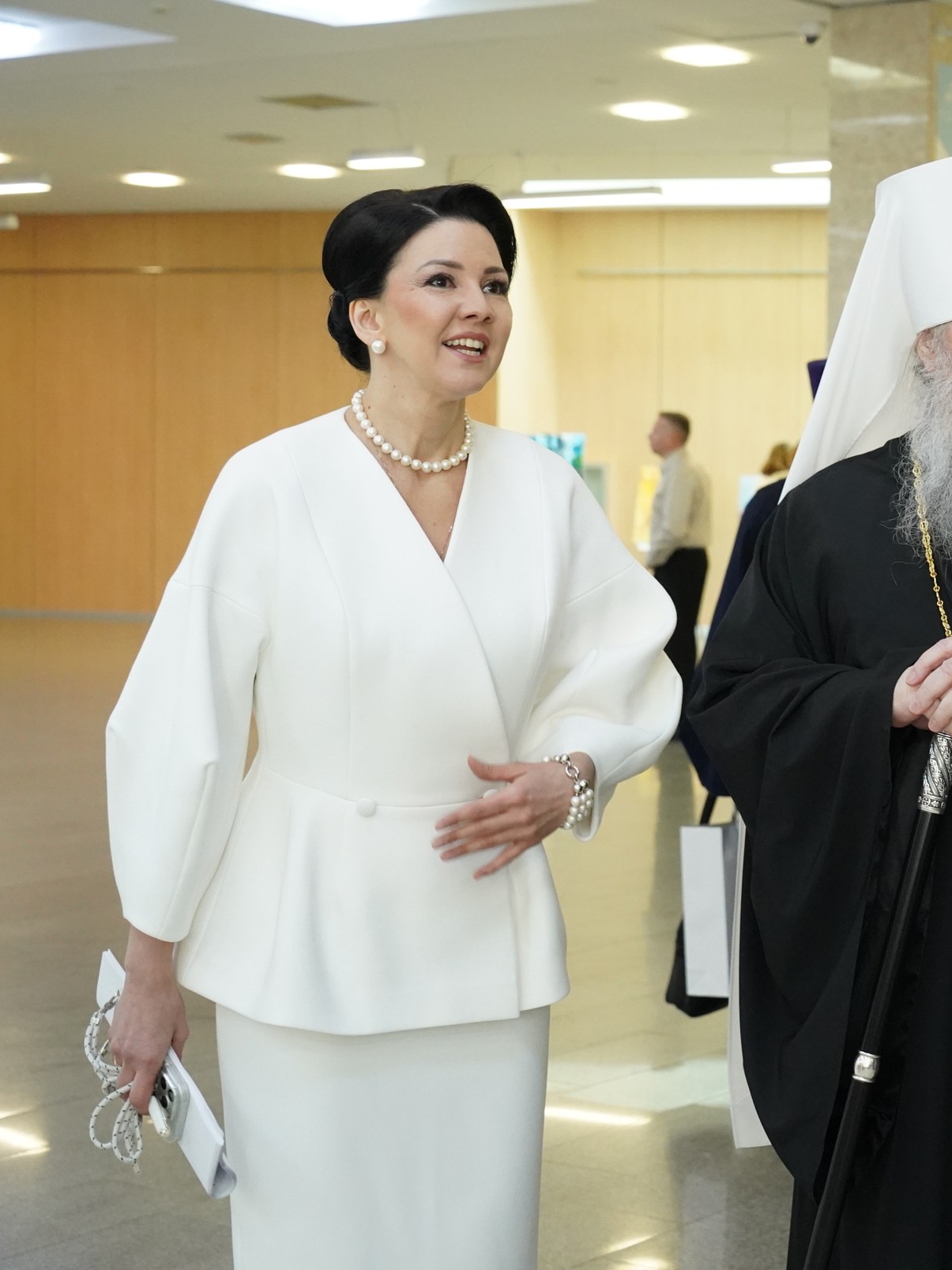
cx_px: 1003
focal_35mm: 72
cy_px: 612
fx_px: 2641
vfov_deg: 27.0
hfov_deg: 19.7
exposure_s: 1/160
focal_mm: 47
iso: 6400
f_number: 5.6
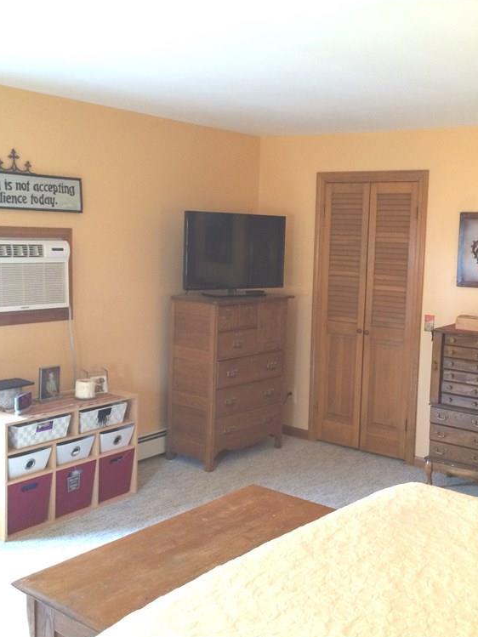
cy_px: 323
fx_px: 755
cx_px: 294
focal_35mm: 41
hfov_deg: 35.0
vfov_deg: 45.8
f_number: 2.2
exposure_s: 1/24
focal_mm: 4.12
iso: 320
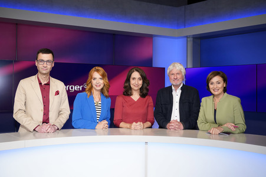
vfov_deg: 36.8
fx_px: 266
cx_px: 133
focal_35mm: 36
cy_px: 88
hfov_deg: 53.2
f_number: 5
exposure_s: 1/160
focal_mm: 36
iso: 2500
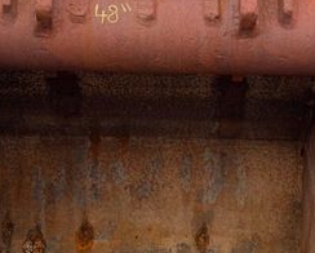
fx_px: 1074
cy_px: 36
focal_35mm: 115
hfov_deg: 16.7
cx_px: 150
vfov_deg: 13.3
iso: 64
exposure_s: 1/1285
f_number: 1.78
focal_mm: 6.76
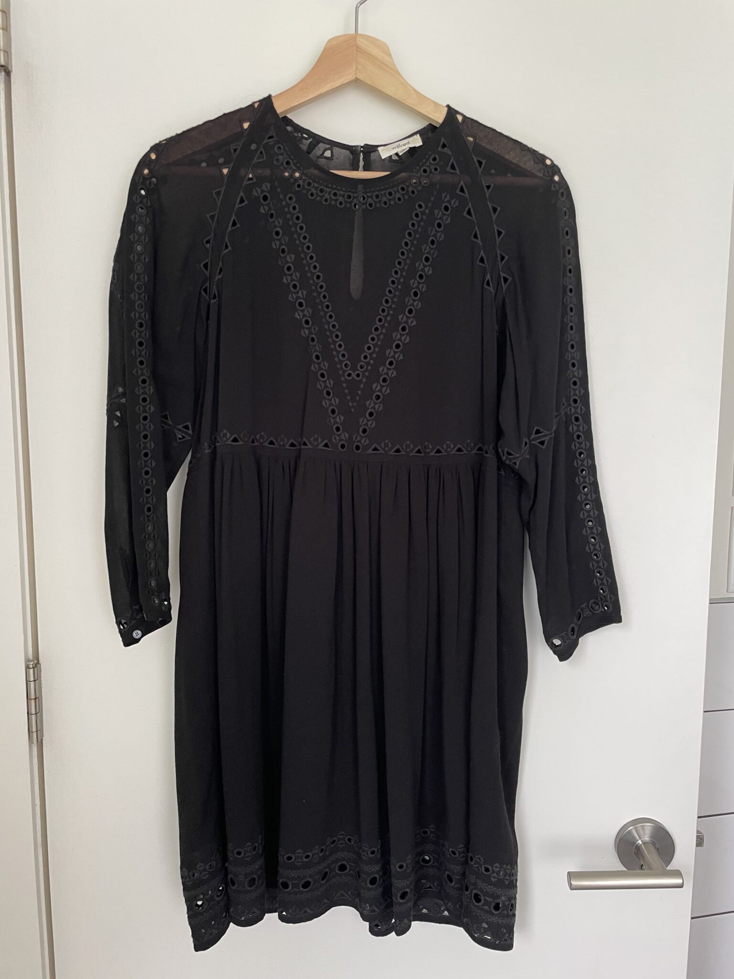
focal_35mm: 26
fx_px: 735
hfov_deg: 53.1
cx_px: 367
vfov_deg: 67.3
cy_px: 490
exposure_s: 1/92
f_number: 1.6
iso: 125
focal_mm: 4.2
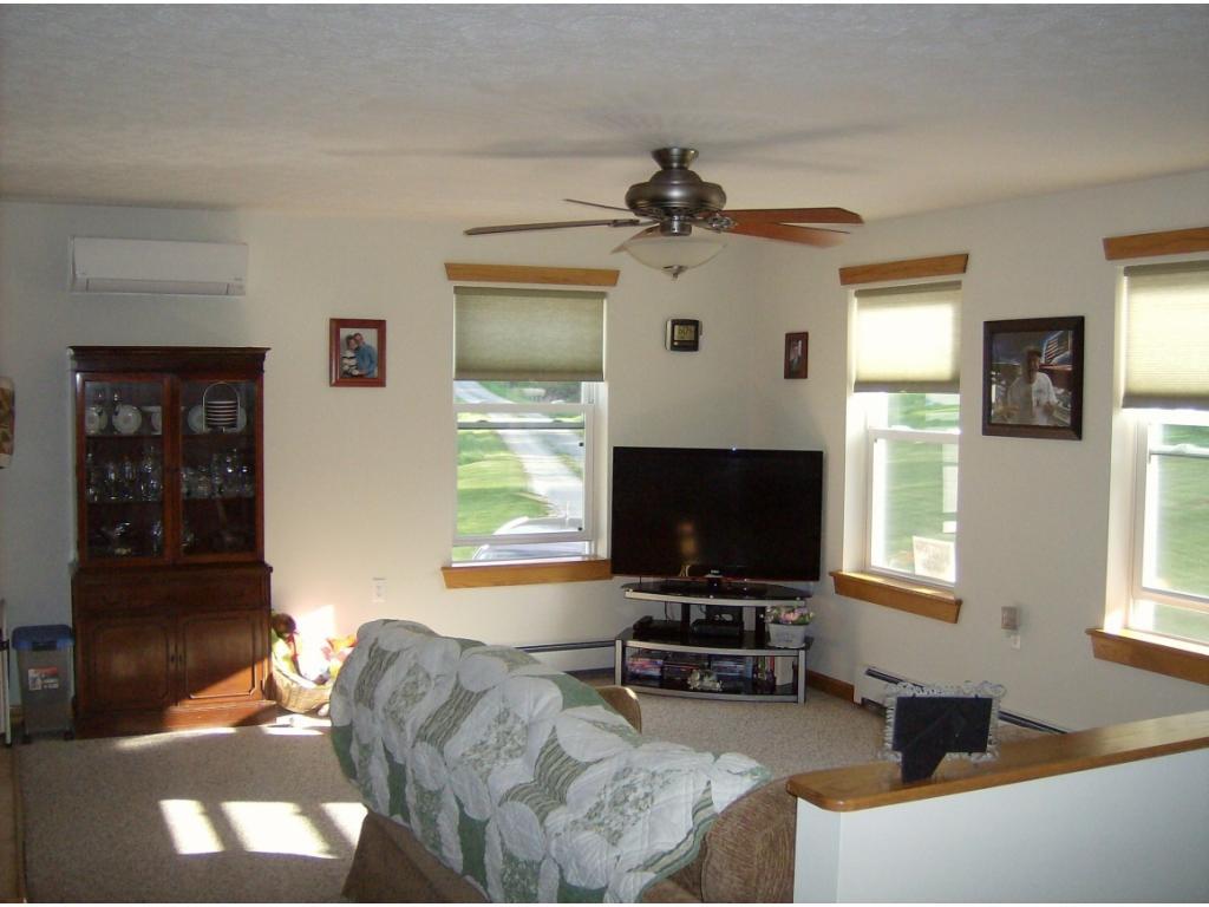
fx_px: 1257
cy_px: 454
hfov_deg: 51.4
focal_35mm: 36
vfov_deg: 39.7
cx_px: 604
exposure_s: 1/224
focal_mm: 6
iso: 200
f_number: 2.8
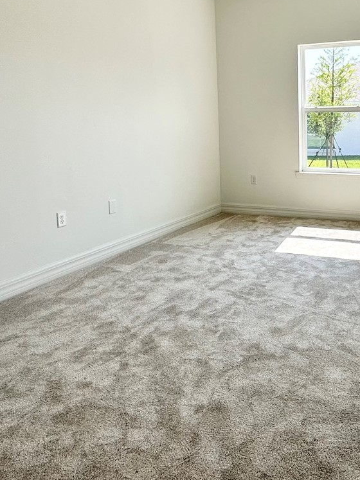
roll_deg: +0.5
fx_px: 416
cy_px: 161
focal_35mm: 30
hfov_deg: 44.1
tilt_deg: -5.8
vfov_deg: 58.6
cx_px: 298
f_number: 2.2
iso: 40
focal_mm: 2.22
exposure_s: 1/365
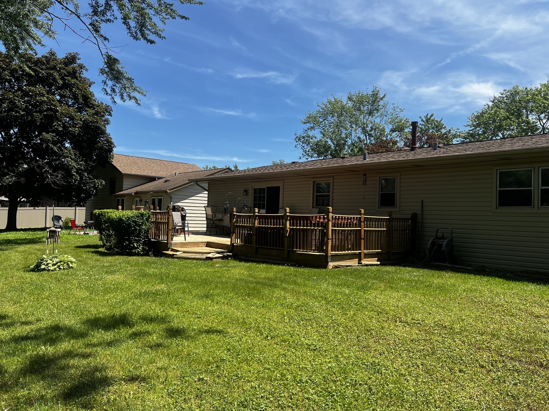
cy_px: 206
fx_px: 412
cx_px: 274
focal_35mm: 26
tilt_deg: +1.8
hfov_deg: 67.3
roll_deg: -2.2
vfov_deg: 53.1
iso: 50
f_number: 1.5
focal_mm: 5.7
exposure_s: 1/3460
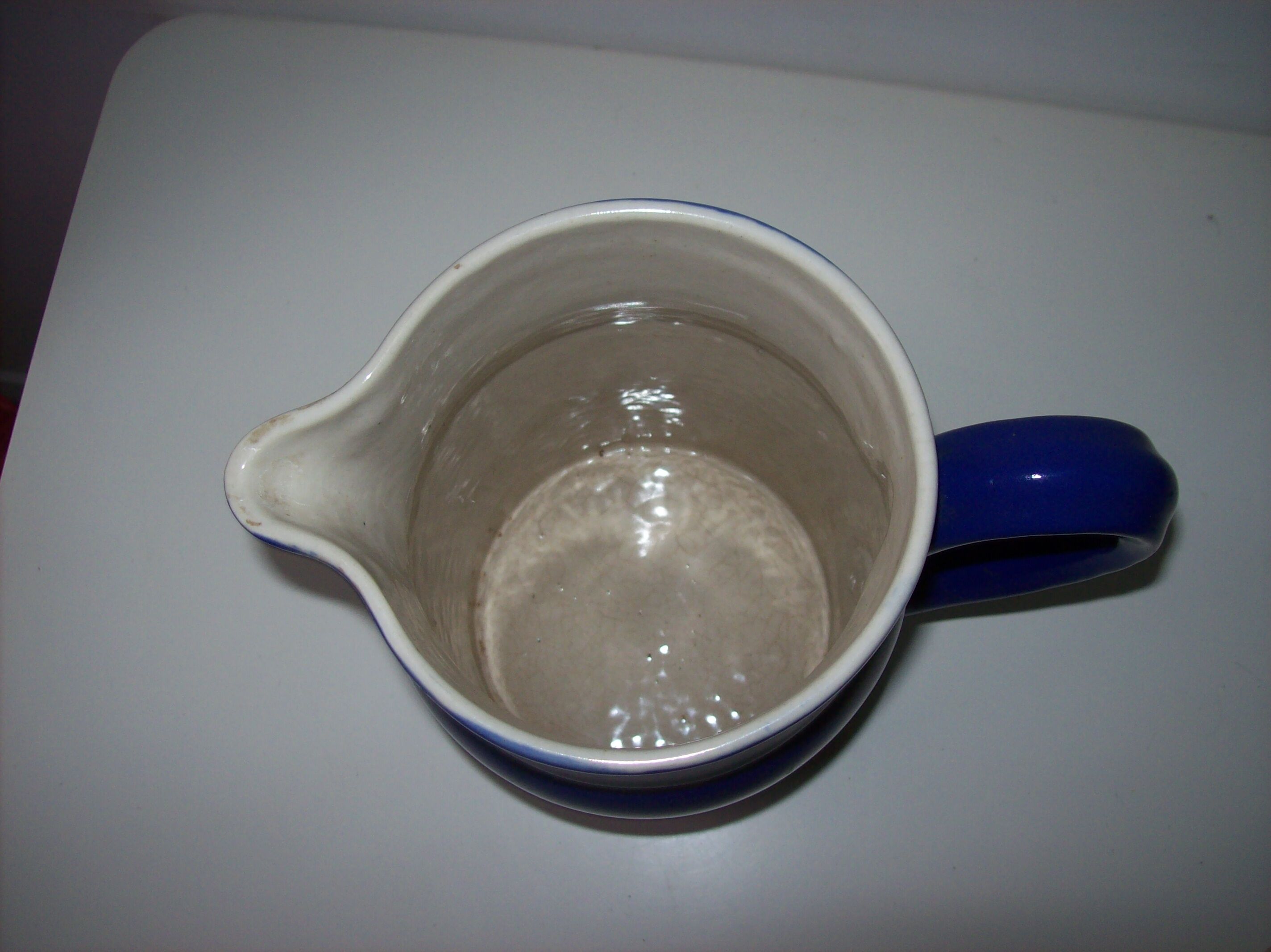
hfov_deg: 51.4
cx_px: 636
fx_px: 1321
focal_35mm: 36
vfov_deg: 39.6
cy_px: 476
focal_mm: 6
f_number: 2.7
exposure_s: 1/64
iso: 80
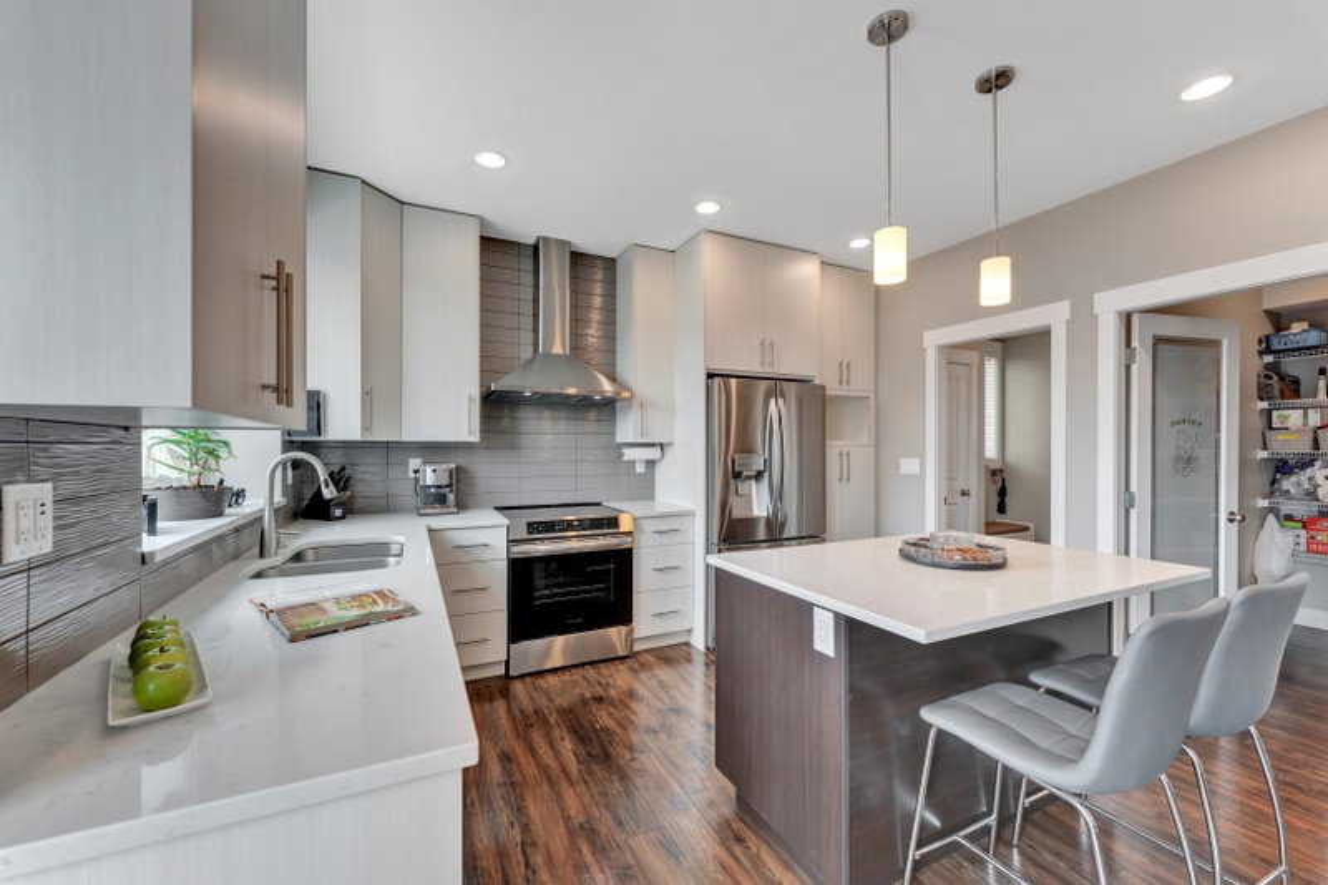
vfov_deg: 81.2
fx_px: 516
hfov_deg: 104.3
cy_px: 442
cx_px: 664
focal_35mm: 14
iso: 400
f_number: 8
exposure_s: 1/40
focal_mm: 14
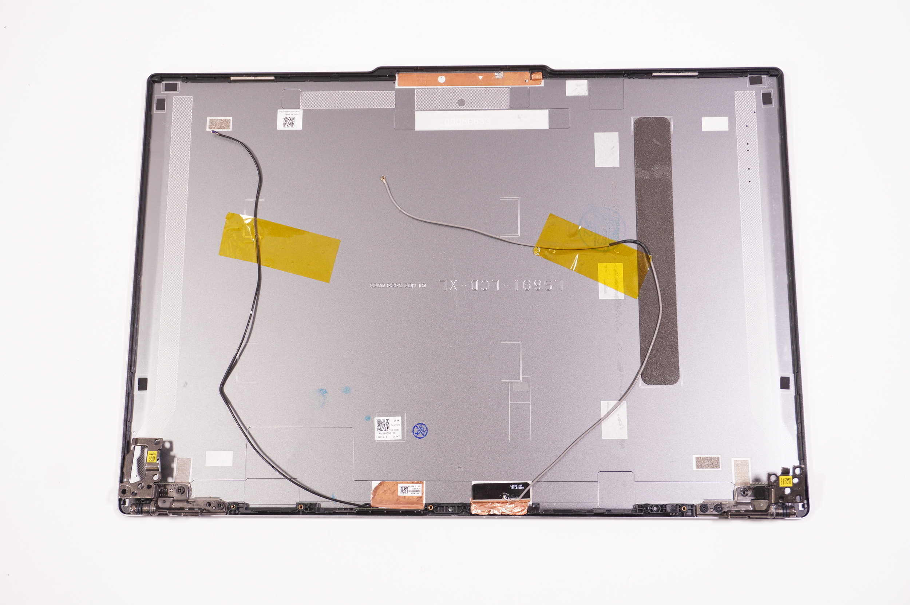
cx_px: 455
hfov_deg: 45.0
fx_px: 1099
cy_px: 302
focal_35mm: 44
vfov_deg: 30.8
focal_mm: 29
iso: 500
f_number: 5.6
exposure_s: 1/100
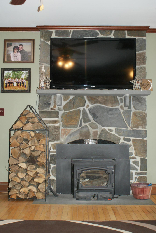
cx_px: 78
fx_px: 272
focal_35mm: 42
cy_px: 116
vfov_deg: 46.4
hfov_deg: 32.0
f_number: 5
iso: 400
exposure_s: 1/60
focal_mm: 28
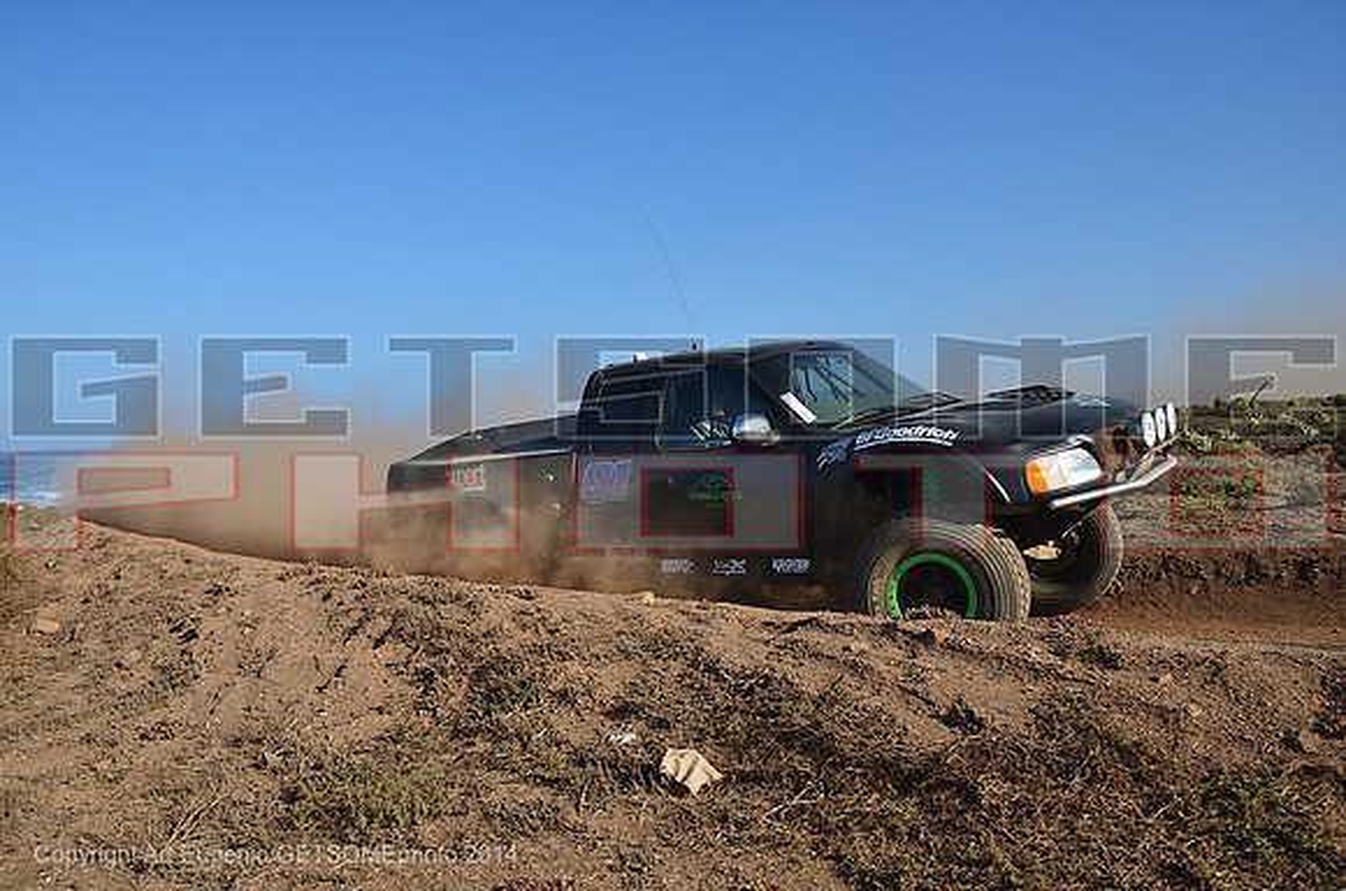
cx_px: 673
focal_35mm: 30
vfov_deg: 43.4
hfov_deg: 62.0
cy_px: 446
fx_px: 1119
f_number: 7.1
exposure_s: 1/640
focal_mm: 20
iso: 200
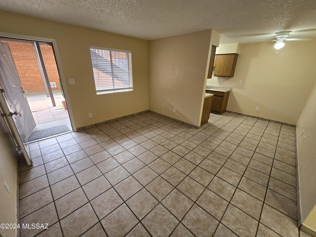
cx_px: 158
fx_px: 119
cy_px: 118
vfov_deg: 89.9
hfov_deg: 106.2
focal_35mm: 13
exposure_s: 1/60
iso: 160
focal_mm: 2.2
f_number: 2.2
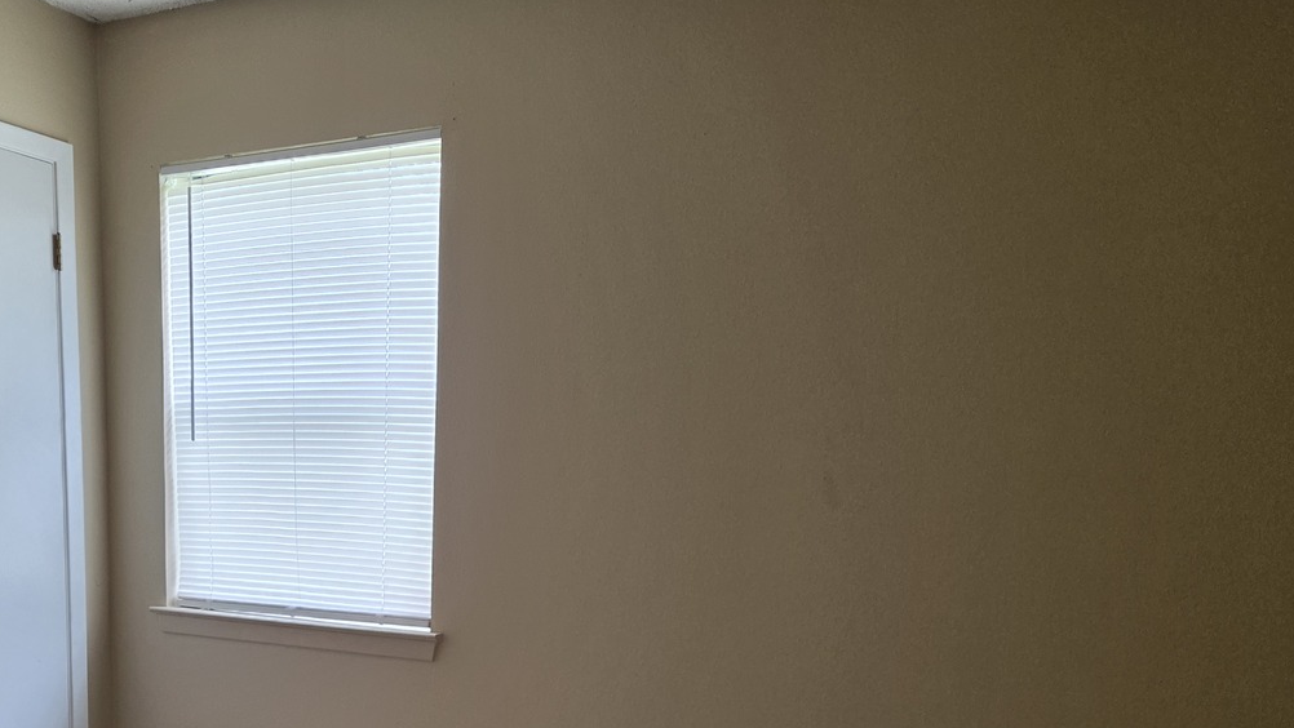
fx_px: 1235
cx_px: 446
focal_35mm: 36
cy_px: 693
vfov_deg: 30.9
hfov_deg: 54.3
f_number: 1.8
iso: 160
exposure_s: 1/180
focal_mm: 5.4
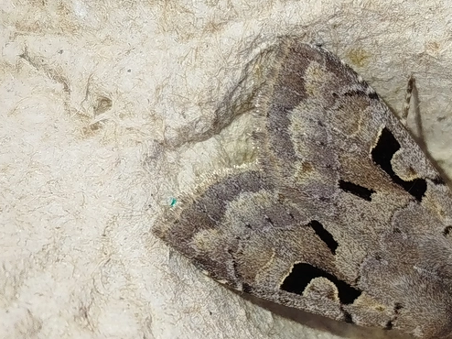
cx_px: 287
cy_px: 211
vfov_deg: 14.1
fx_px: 1370
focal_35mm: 105
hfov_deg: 18.7
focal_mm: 5.31
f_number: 1.7
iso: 50
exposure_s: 1/50
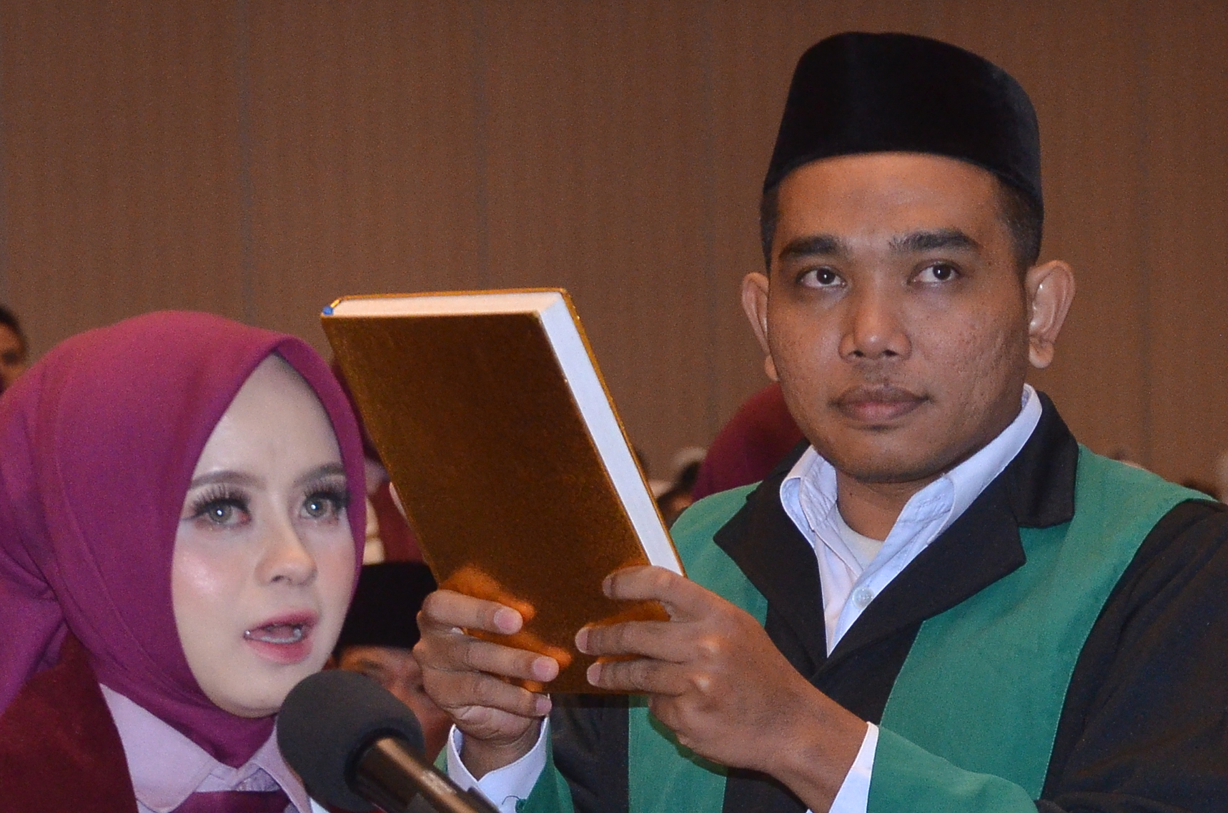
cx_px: 671
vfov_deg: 5.6
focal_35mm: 242
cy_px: 655
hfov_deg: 8.5
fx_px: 8241
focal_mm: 75
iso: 1250
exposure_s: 1/125
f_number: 5.3
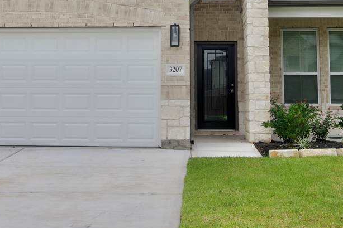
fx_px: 695
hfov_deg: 27.7
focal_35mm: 73
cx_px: 144
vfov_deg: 18.3
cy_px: 11
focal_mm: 35
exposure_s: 1/100
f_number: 22
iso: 200
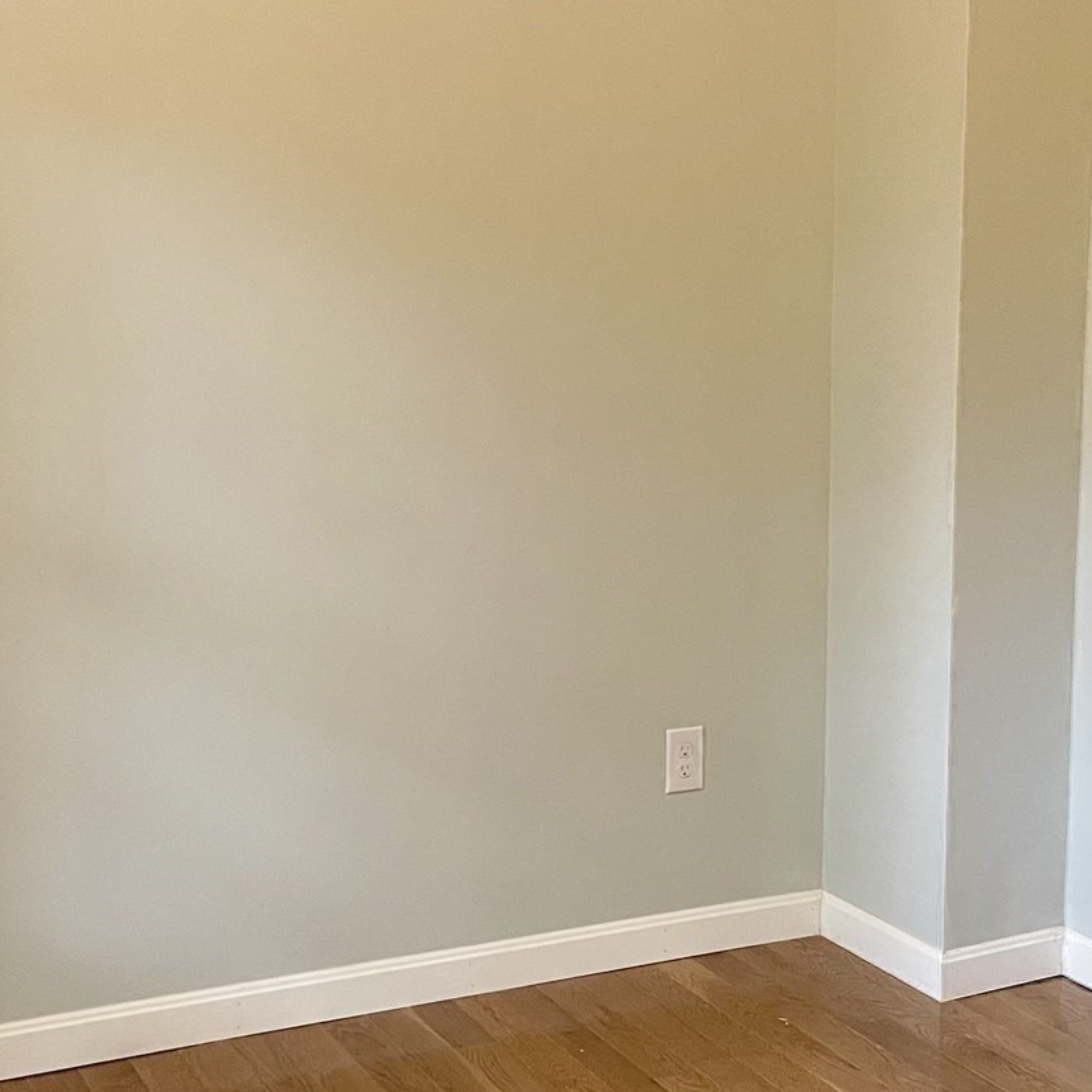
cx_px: 672
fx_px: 2034
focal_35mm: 57
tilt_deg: -7.6
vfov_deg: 30.0
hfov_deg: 29.9
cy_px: 534
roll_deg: -0.7
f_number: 1.6
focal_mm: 4.2
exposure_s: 1/60
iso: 250
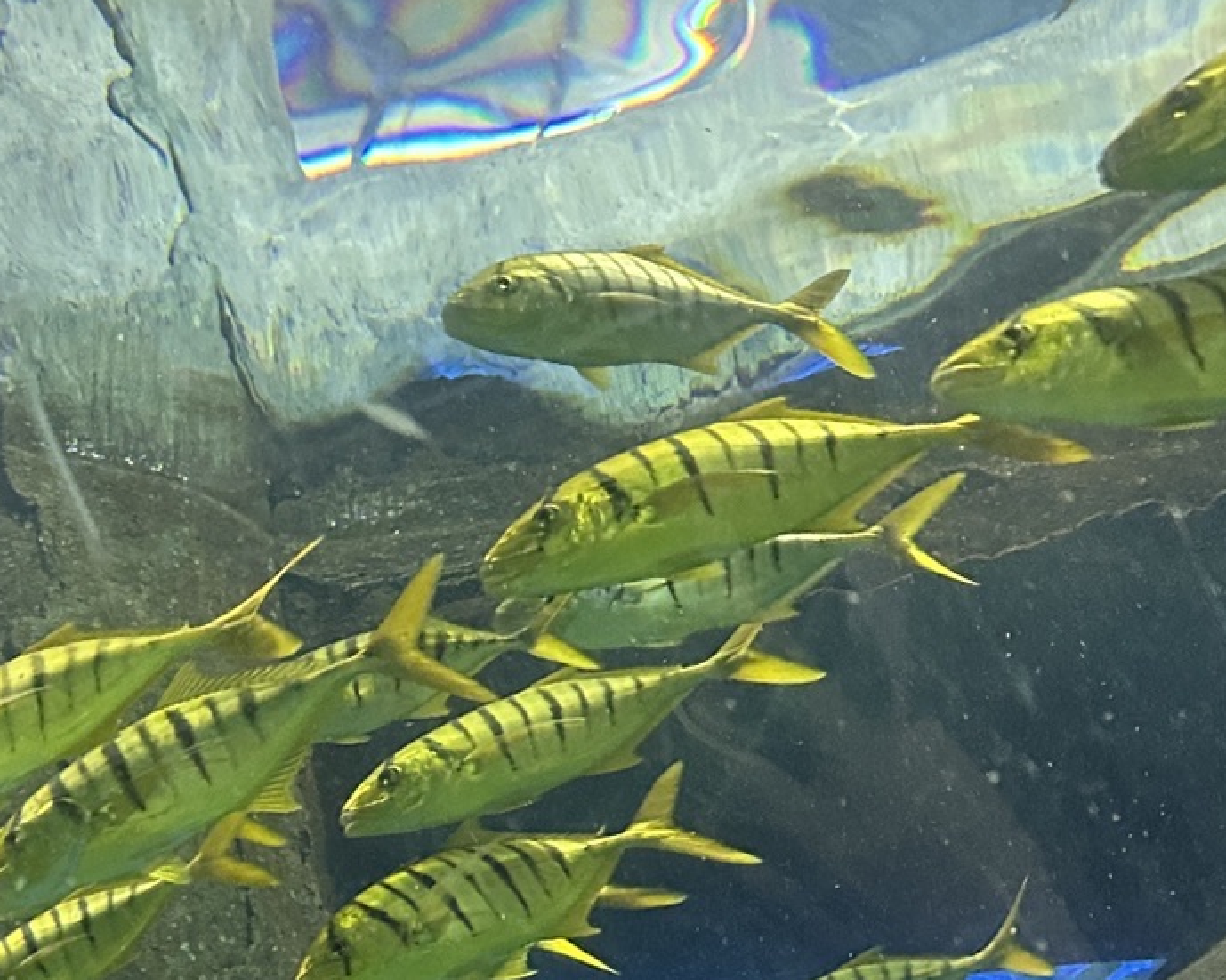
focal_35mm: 68
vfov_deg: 20.5
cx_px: -39
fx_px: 2467
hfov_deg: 26.2
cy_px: 1279
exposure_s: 1/50
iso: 500
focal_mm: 6.86
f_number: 1.78
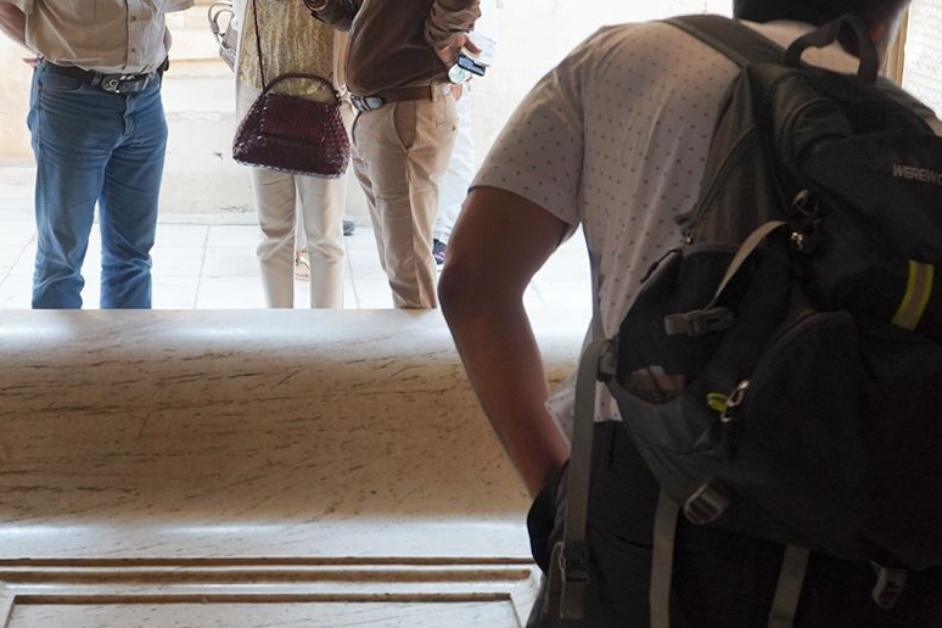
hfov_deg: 32.1
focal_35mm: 62
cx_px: 299
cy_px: 277
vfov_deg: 21.9
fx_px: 1622
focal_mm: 24
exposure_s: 1/100
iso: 800
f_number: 6.3
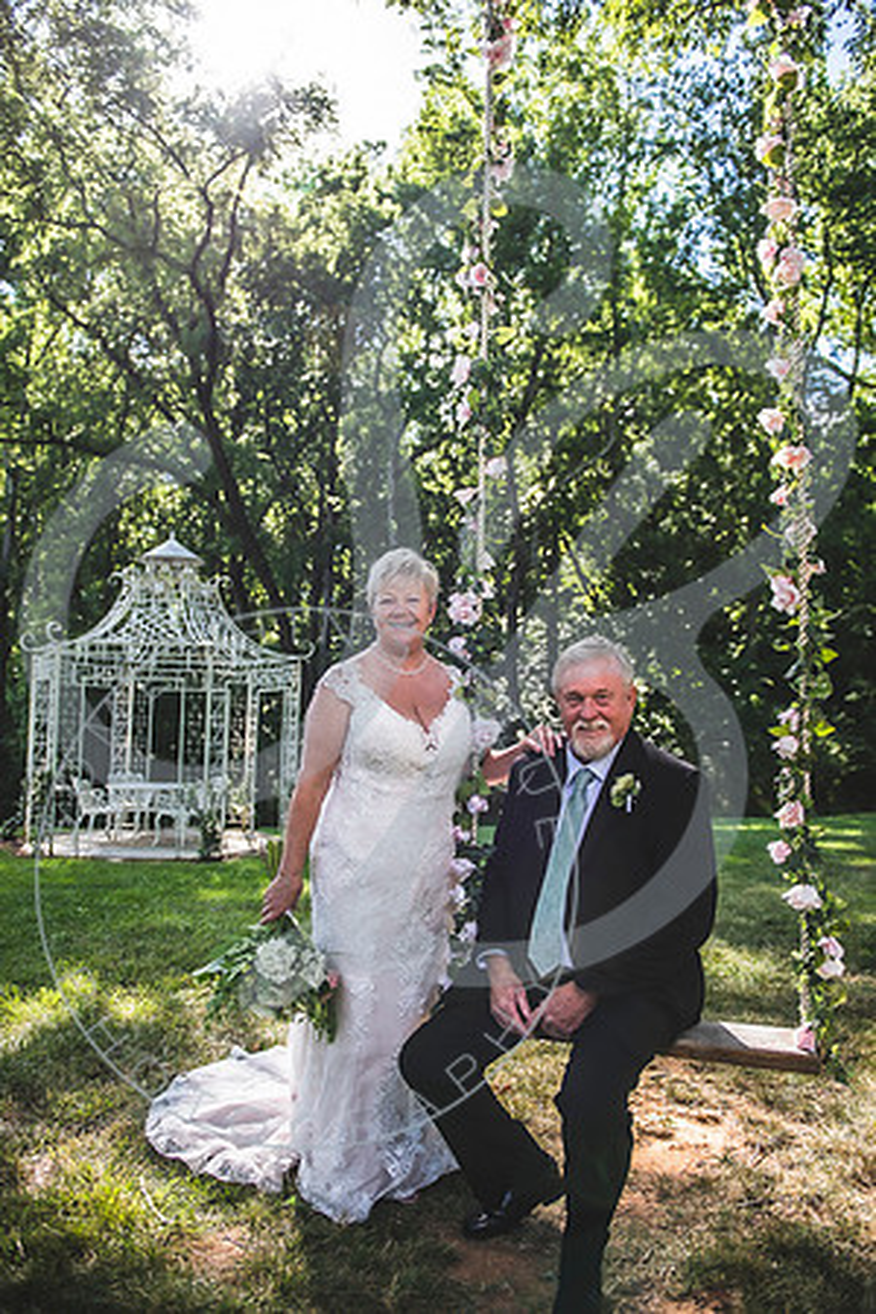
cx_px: 438
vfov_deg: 73.7
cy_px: 657
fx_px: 876
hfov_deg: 53.1
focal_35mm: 24
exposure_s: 1/320
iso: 100
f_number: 2.8
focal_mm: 24
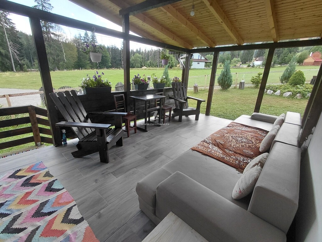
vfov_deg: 78.1
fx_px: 149
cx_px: 161
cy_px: 121
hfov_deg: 94.5
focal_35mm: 16
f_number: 2.2
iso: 40
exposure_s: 1/206
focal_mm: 1.64
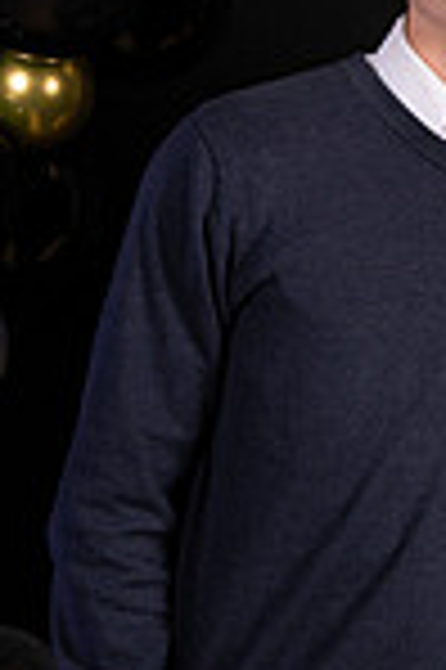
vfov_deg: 14.1
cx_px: 554
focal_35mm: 145
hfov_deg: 9.3
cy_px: 193
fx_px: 2701
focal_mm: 48
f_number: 4.5
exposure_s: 1/250
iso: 320
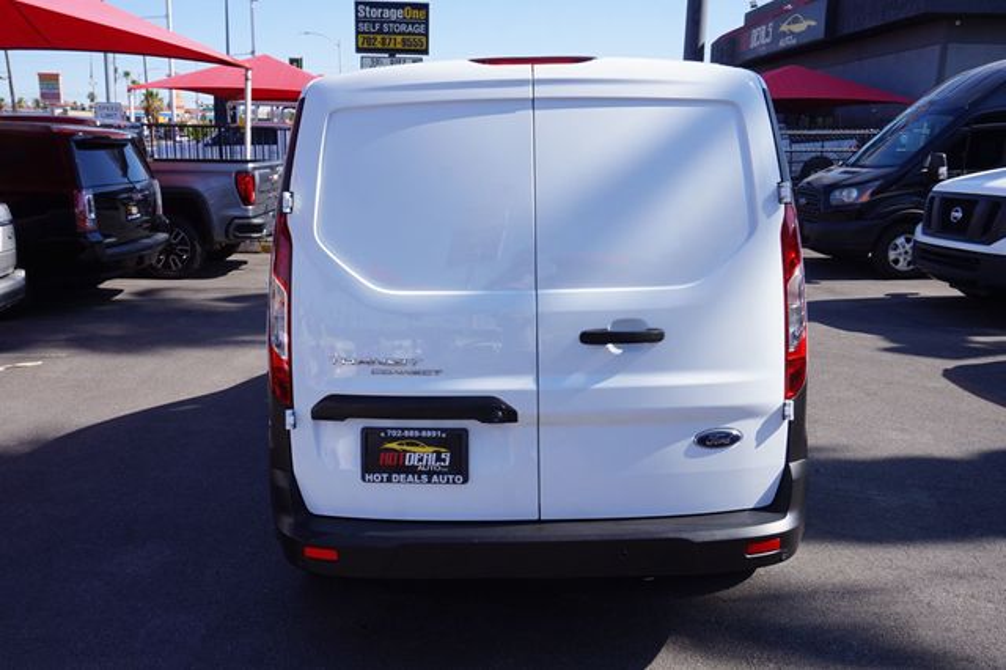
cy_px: 335
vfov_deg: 43.6
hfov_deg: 62.0
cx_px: 503
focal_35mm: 30
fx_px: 838
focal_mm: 20
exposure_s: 1/100
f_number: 11
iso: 100
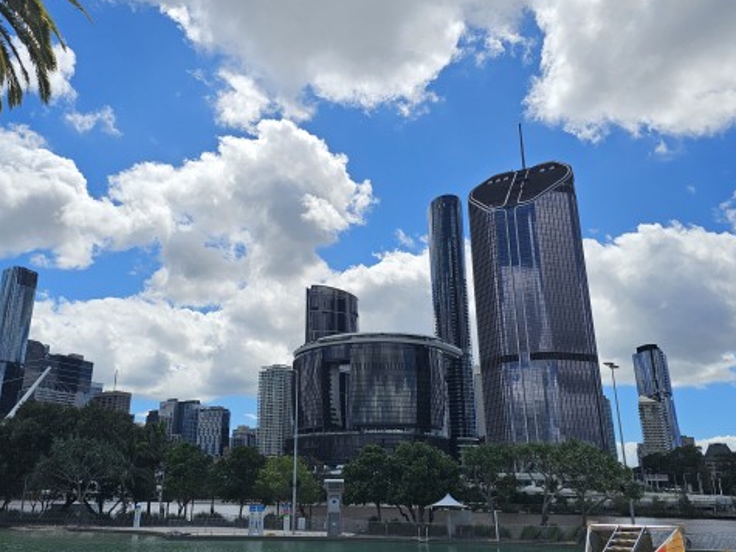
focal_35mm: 31
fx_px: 659
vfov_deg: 45.4
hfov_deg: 58.2
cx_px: 322
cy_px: 251
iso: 10
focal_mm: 6.3
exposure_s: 1/1399
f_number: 1.7
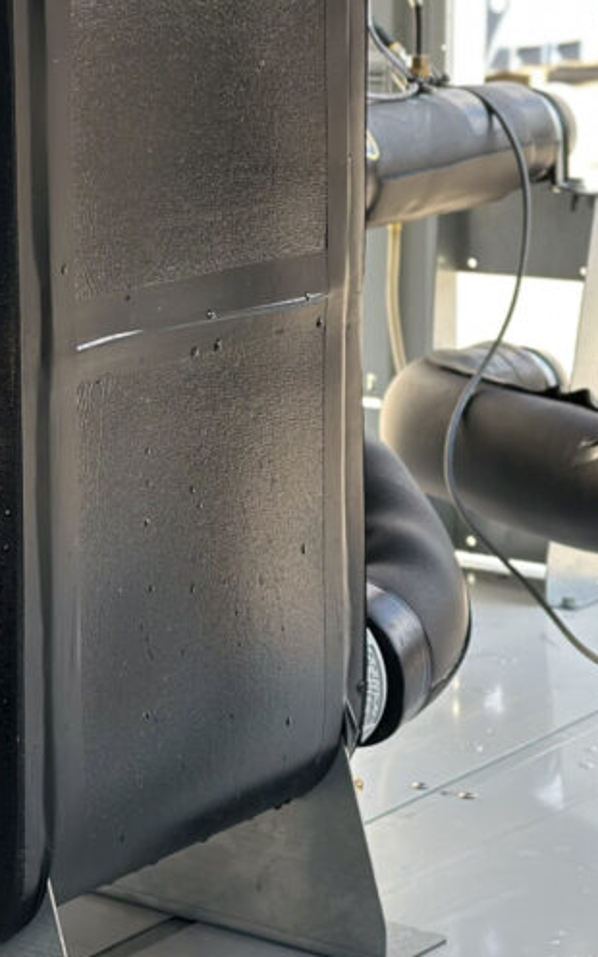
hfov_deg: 12.4
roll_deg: -2.1
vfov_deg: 19.7
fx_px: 2738
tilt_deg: -6.7
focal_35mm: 105
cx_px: 50
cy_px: 276
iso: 80
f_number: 1.78
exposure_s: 1/253
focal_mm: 6.86
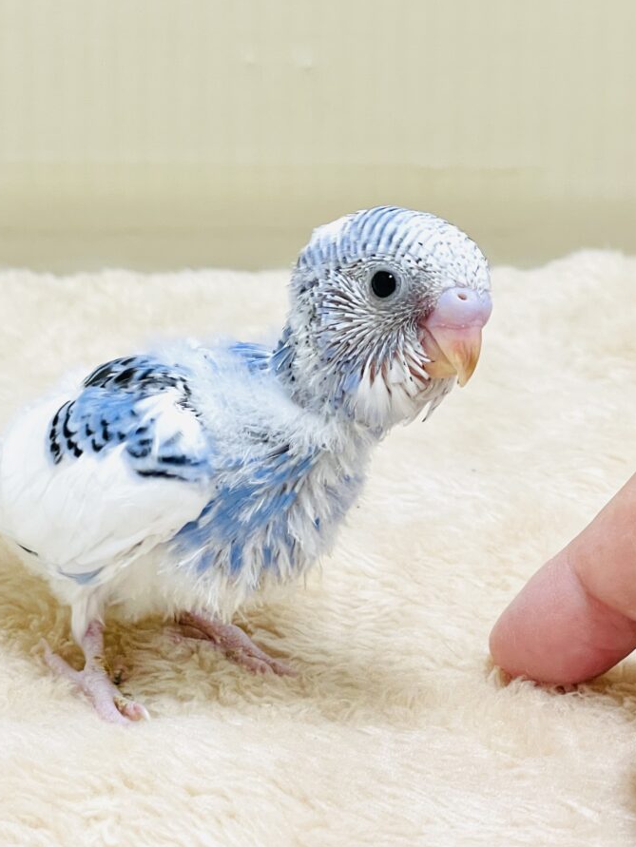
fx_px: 1714
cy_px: 425
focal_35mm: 70
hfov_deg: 21.0
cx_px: 274
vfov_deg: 27.8
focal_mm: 6
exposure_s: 1/99
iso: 100
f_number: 2
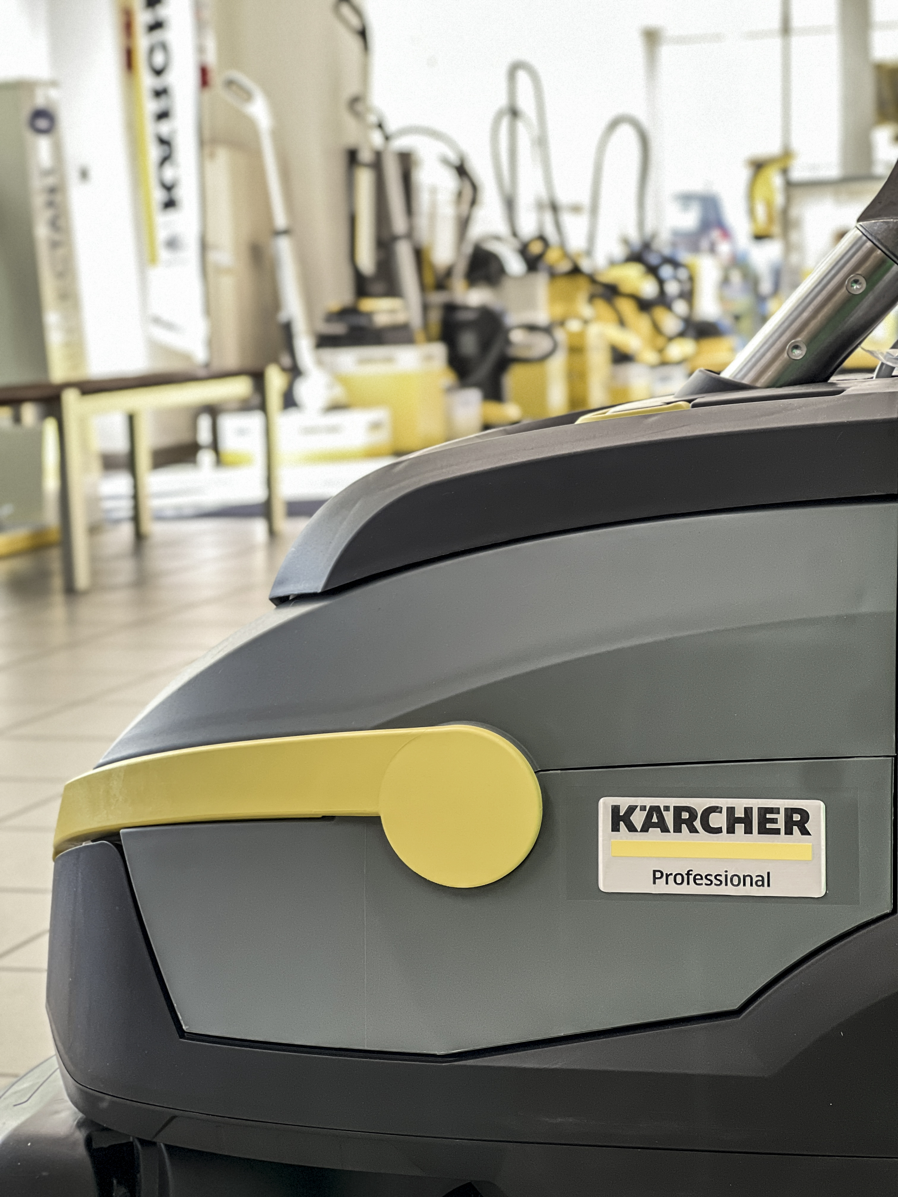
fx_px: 2663
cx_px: 449
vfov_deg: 25.3
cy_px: 598
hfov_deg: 19.1
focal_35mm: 77
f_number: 2.8
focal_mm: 9
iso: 250
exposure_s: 1/35
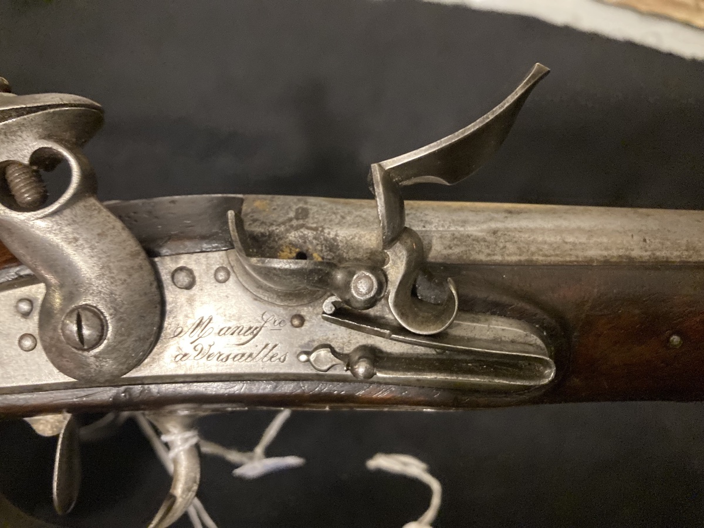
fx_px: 569
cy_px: 264
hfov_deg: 63.4
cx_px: 352
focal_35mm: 28
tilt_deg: -68.3
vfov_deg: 49.7
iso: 500
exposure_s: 1/25
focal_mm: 3.99
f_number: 1.8
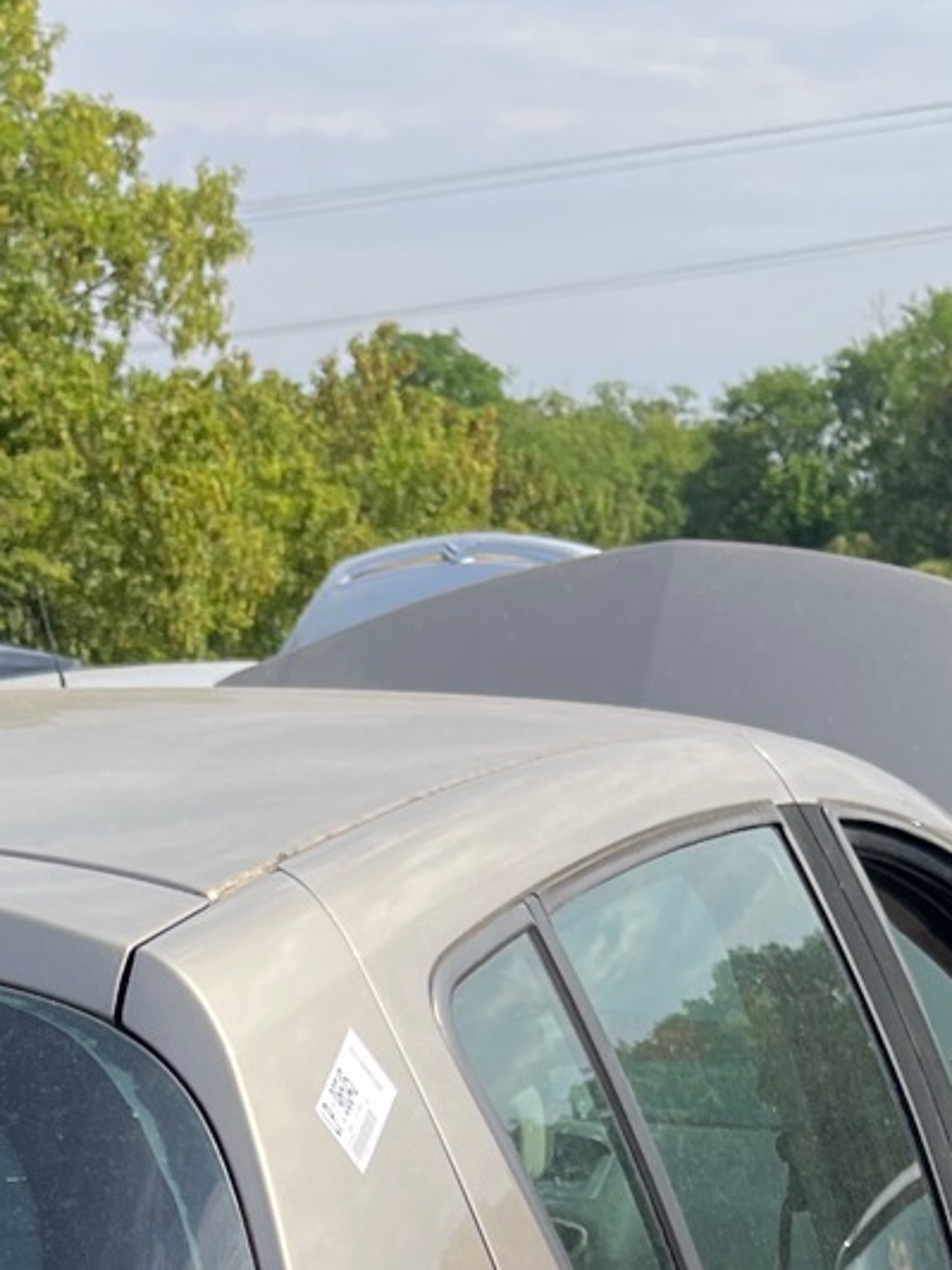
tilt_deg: -16.7
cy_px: 1893
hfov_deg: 16.6
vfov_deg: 19.5
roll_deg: +4.2
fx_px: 3227
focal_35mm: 88
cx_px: 129
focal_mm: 5.1
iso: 50
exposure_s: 1/1748
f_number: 1.6
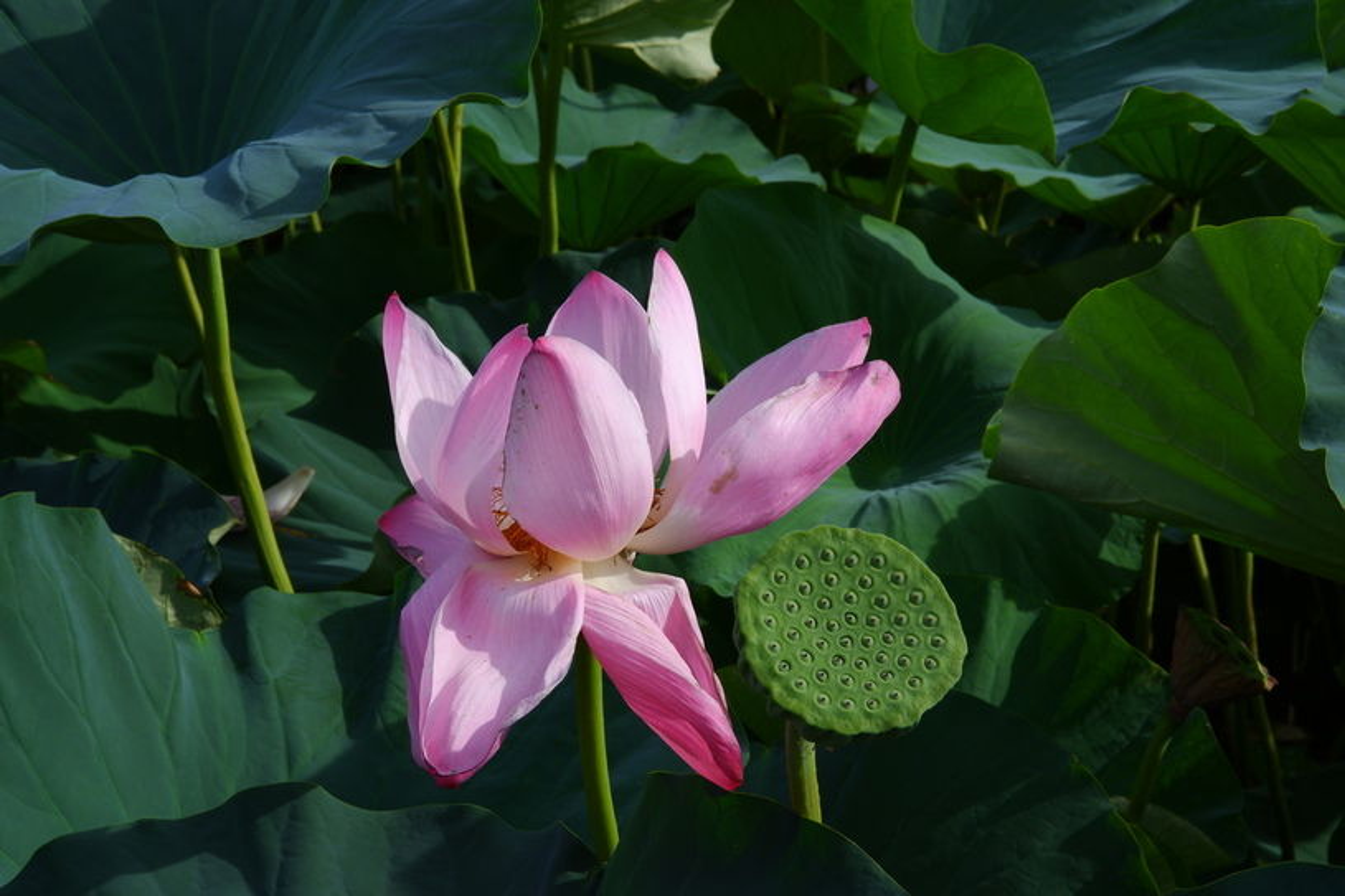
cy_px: 448
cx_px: 672
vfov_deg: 16.3
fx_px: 3137
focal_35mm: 84
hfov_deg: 24.2
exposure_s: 1/180
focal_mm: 56
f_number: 14
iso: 200
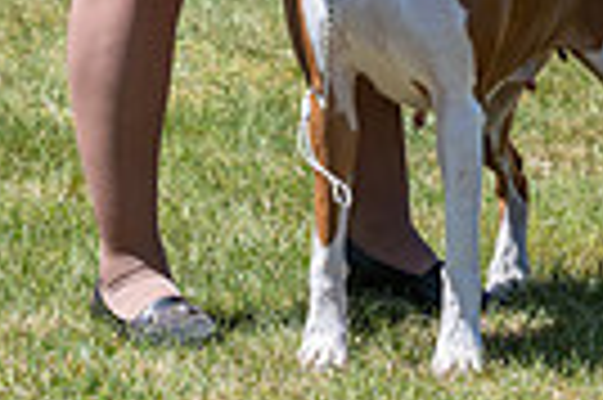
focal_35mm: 360
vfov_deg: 3.8
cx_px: 410
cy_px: -330
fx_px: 6023
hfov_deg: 5.7
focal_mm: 83
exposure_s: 1/640
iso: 200
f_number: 6.3
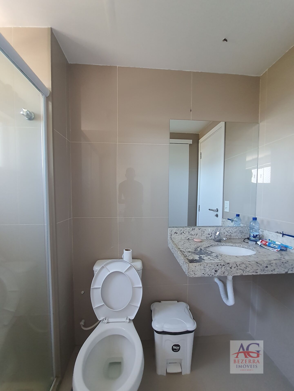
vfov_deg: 106.2
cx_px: 147
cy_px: 196
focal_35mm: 13
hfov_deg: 89.9
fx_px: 147
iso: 400
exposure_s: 1/60
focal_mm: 1.74
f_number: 2.2
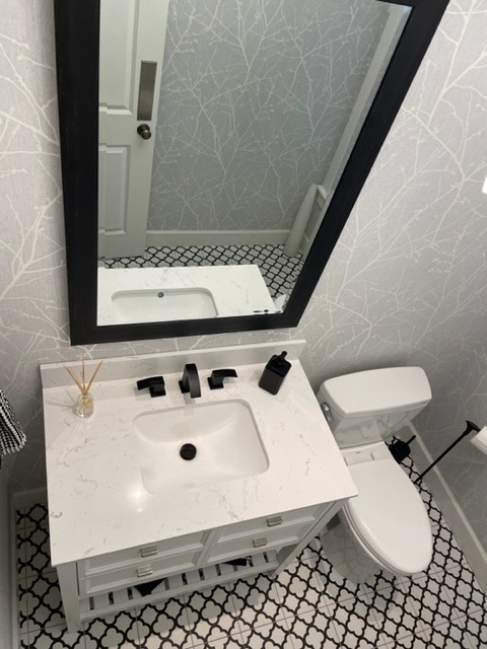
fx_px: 488
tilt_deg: -50.7
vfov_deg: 67.3
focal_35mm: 26
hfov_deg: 53.1
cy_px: 324
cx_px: 244
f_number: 1.6
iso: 80
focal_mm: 4.2
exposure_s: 1/60
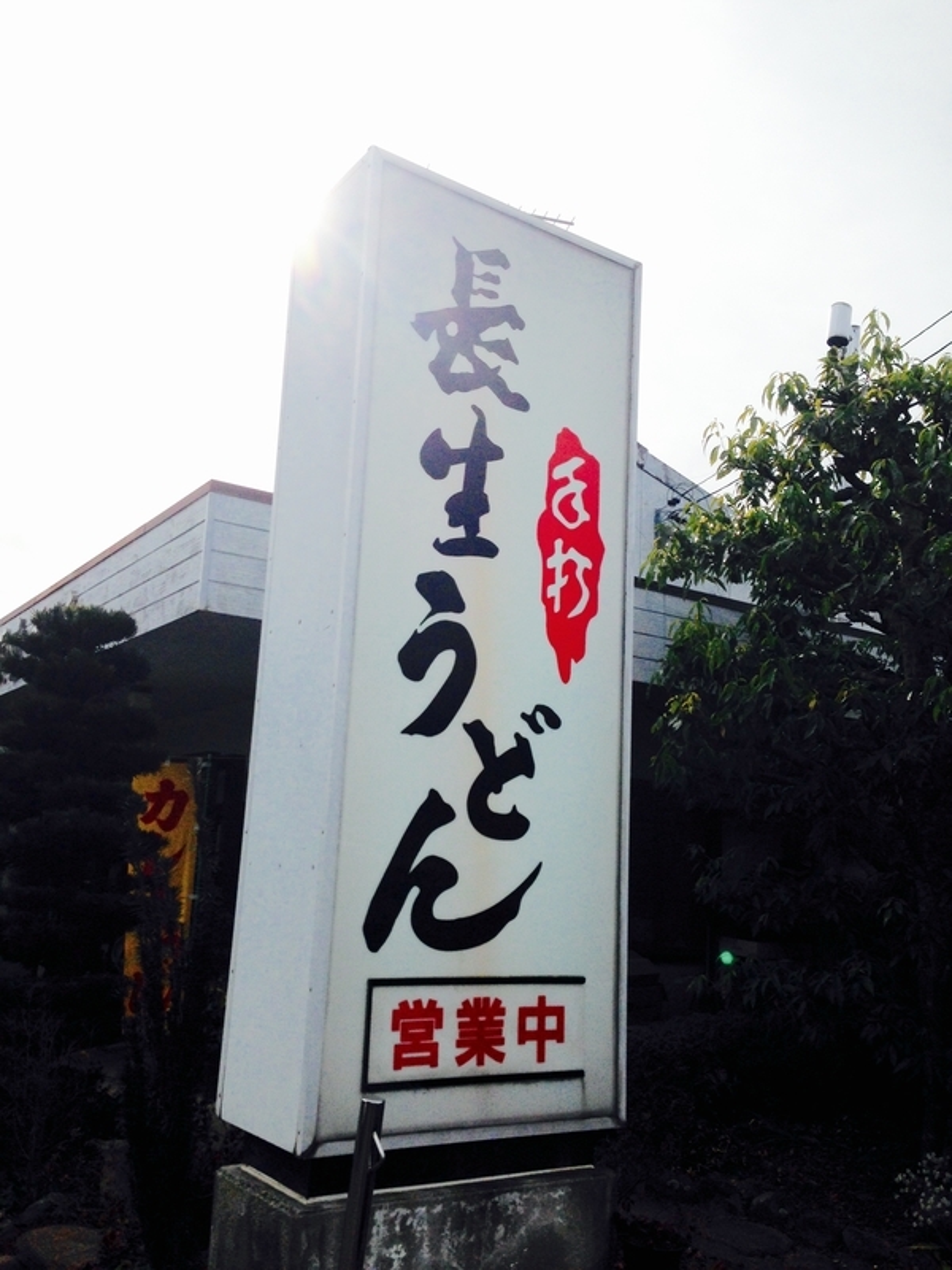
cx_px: 476
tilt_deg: +14.8
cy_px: 635
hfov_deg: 42.9
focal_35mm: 33
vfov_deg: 55.4
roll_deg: -0.2
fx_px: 1210
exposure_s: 1/3876
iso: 50
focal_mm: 4.12
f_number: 2.4
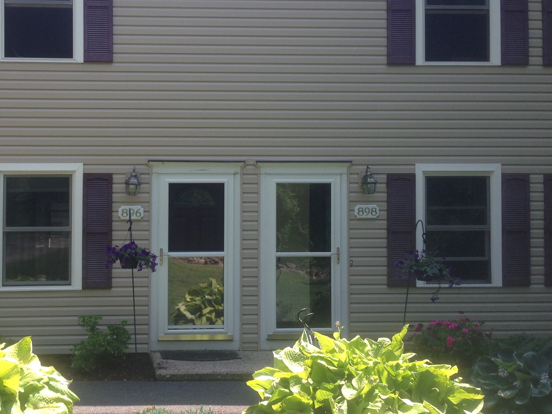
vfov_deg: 28.0
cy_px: 187
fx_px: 829
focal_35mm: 52
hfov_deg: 36.2
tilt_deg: +7.4
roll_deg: +1.3
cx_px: 154
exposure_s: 1/339
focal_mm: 4.12
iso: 50
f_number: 2.4
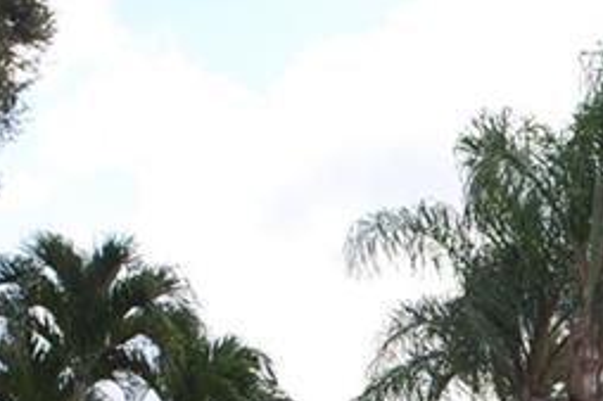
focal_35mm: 133
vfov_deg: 10.1
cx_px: 589
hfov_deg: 15.2
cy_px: 498
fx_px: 2226
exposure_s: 1/500
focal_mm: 22
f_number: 5.6
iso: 220
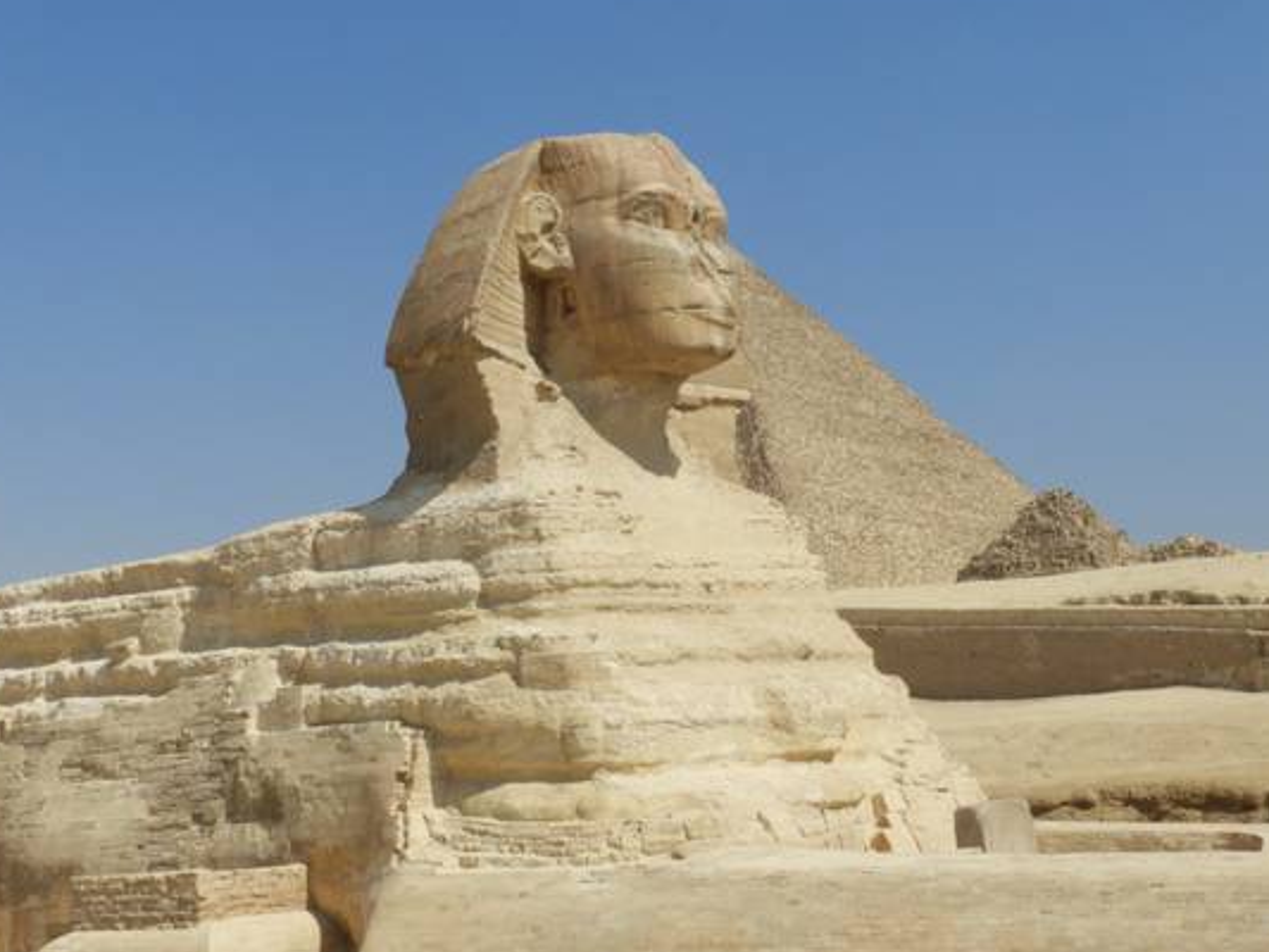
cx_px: 633
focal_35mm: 54
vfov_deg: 27.0
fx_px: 1980
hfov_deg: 35.5
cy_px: 528
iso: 100
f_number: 7.6
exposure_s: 1/400
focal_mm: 7.2
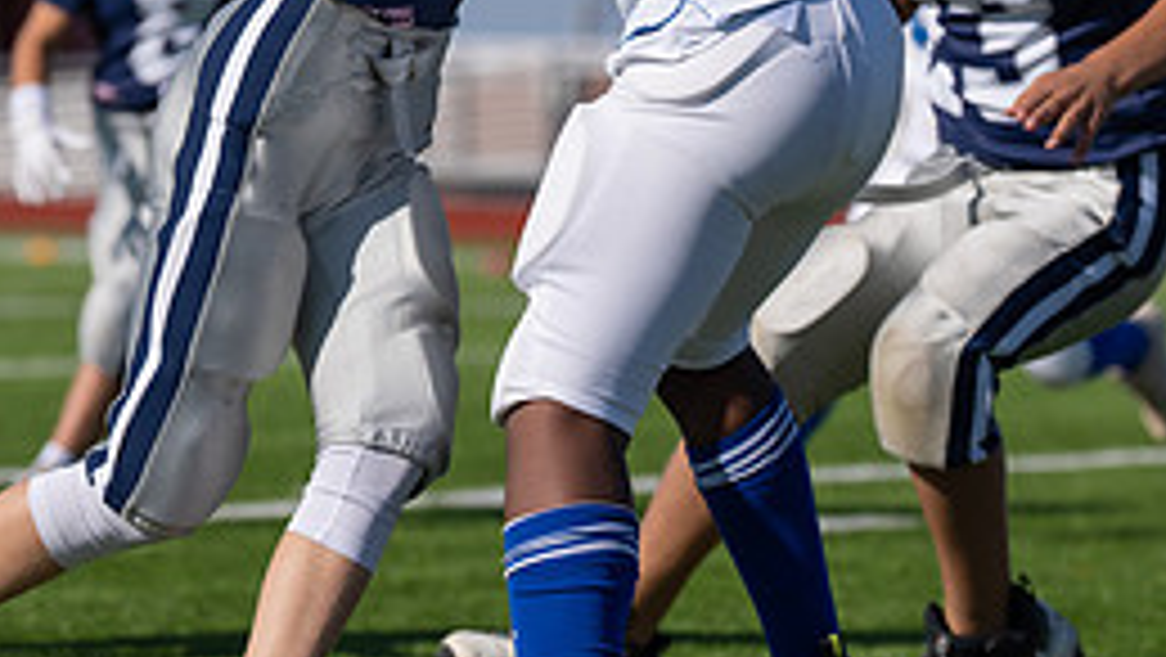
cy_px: 119
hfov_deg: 8.2
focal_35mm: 263
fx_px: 8136
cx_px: 536
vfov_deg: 4.6
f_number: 3.5
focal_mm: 112
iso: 100
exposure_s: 1/2000
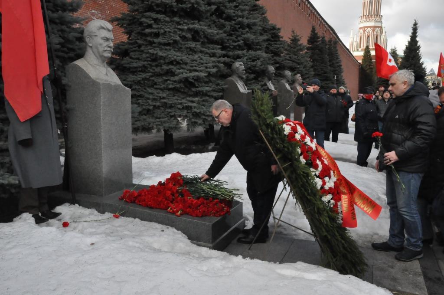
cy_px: 148
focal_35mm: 33
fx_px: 406
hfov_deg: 57.3
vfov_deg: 39.9
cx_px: 222
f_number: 16
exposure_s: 1/1000
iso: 3200
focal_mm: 22
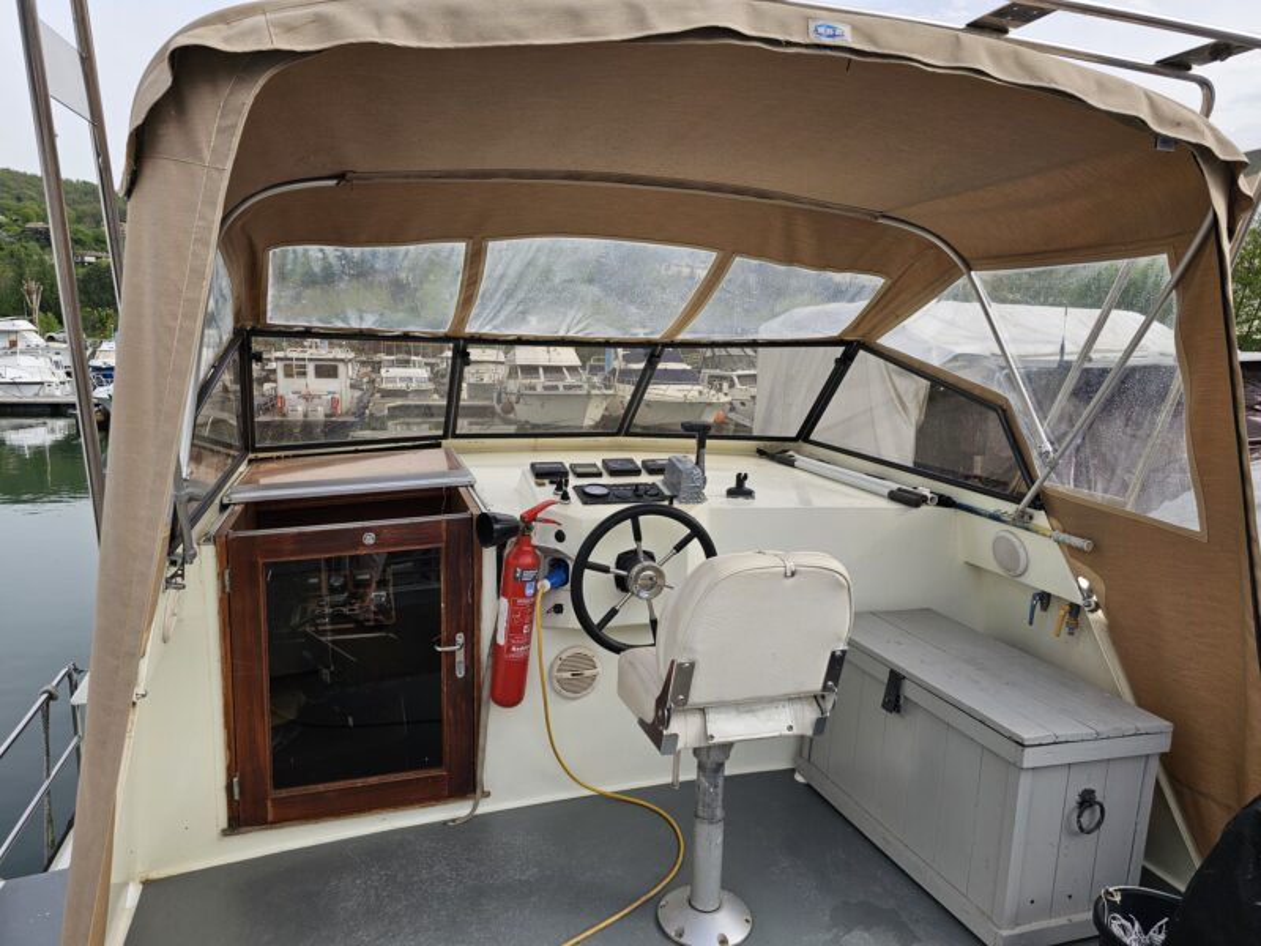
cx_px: 630
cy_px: 473
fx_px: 838
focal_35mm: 23
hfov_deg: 73.9
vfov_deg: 58.9
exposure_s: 1/367
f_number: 1.7
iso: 10
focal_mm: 6.3
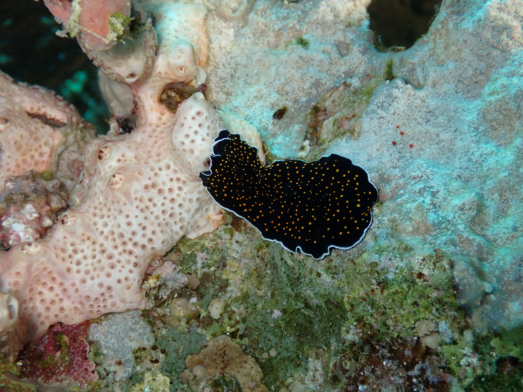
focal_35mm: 47
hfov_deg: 40.4
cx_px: 262
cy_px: 196
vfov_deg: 30.9
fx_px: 710
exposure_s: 1/200
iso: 100
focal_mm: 8.4
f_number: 3.1
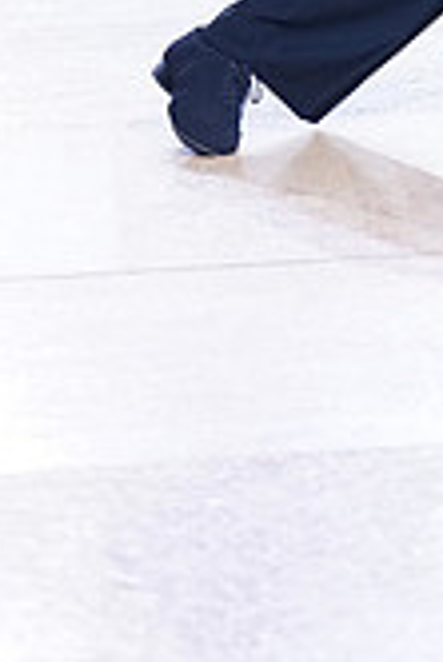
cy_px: -347
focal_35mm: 343
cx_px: 740
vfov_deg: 5.9
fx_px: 6318
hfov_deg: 4.0
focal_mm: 98
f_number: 2.8
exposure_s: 1/500
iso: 2000
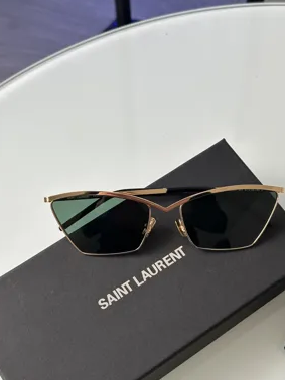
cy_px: 221
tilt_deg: -66.4
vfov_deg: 31.6
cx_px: 167
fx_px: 670
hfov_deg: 24.0
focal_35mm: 61
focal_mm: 6.86
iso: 80
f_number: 1.78
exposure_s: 1/121
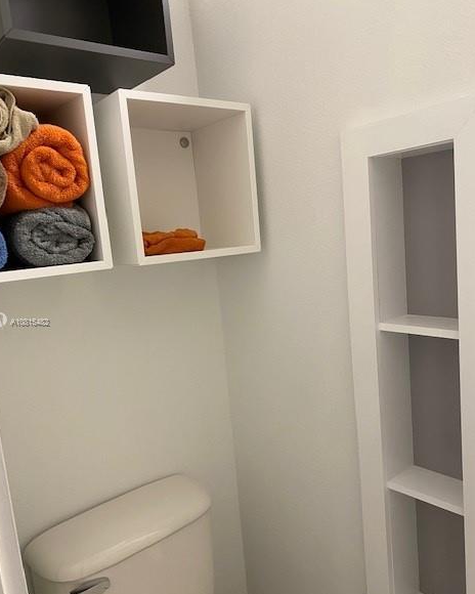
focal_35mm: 28
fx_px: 492
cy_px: 323
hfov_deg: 51.5
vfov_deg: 62.1
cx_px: 231
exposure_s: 1/60
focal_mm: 4.25
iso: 200
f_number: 1.8
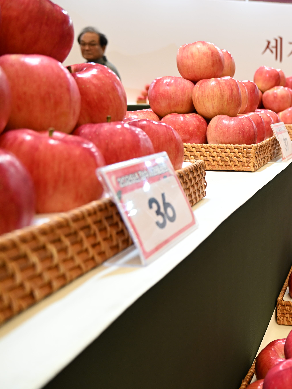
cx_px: 292
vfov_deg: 45.8
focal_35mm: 41
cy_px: 193
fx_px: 461
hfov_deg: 32.3
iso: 1000
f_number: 5.6
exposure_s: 1/160
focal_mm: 28
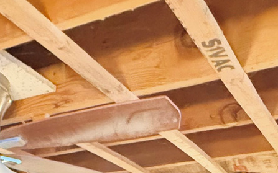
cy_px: 397
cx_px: 65
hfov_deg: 29.7
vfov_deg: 14.1
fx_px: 515
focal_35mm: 68
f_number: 2.2
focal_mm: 2.22
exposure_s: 1/15
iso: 3200
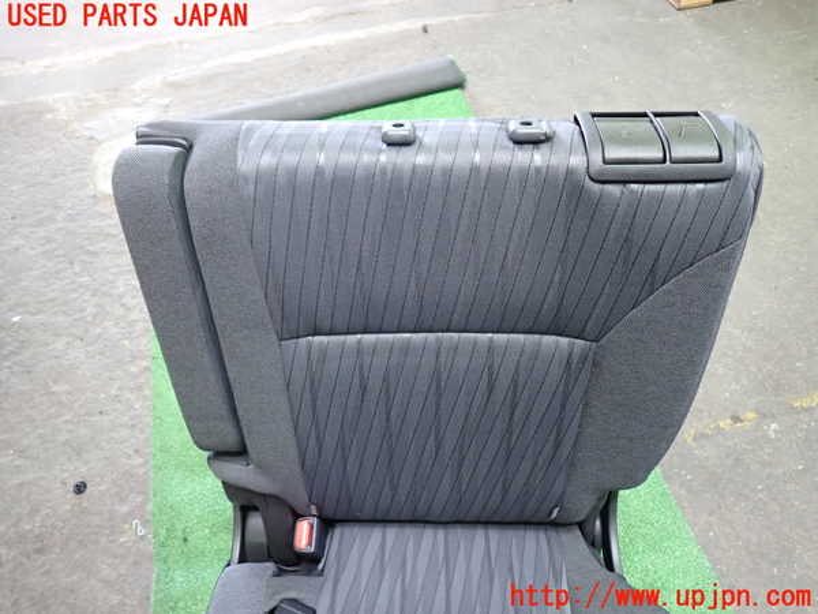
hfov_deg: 69.4
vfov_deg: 54.9
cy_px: 307
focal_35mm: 25
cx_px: 409
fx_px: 591
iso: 400
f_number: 2
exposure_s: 1/30
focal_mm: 4.5
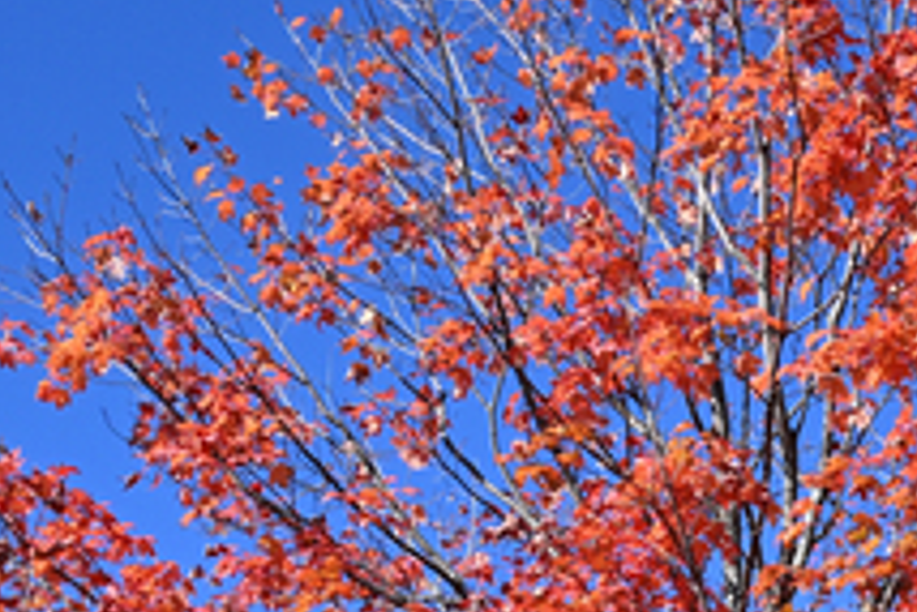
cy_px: 736
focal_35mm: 101
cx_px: 1016
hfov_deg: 19.3
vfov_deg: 13.2
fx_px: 2574
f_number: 6.3
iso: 100
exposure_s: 1/320
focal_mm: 16
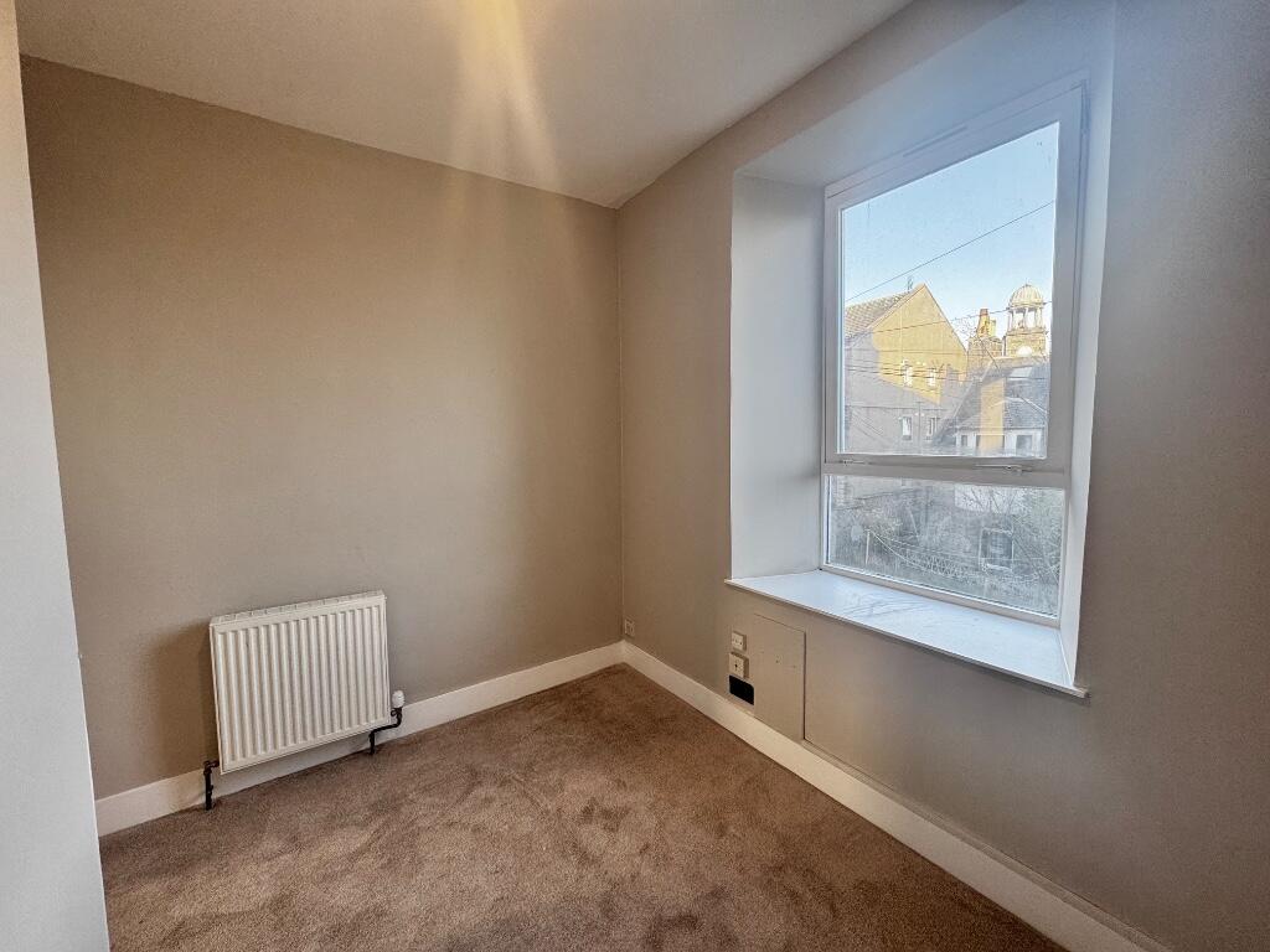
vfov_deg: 85.7
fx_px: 514
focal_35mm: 14
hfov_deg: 102.1
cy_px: 476
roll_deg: +0.6
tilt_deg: -4.4
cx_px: 635
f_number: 2.2
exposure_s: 1/100
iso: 125
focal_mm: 2.22
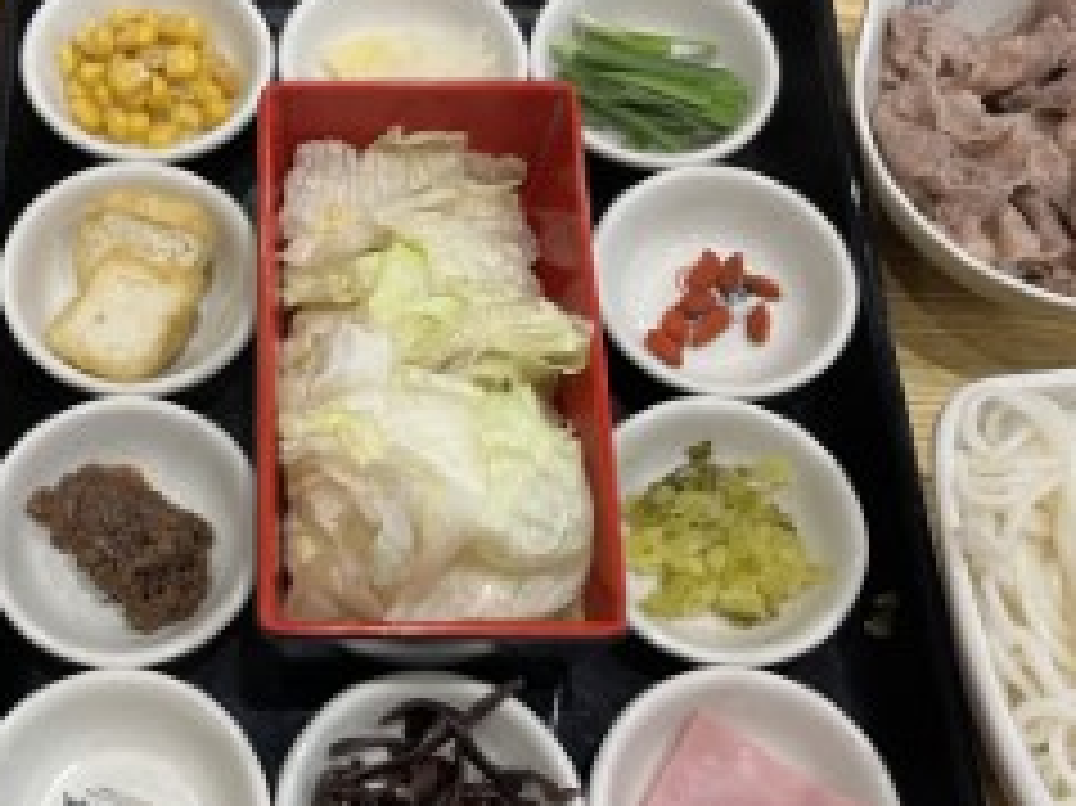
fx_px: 1522
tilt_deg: -64.1
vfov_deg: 29.6
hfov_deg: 38.2
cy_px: 410
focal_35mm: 49
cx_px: 306
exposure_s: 1/60
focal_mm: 5.1
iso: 125
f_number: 1.6
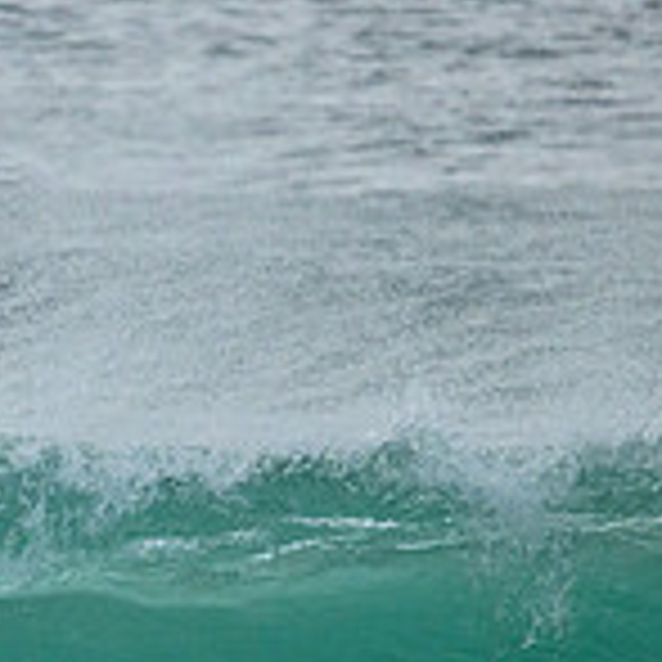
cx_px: -423
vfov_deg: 1.1
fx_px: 34142
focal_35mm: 1578
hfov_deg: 1.1
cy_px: 664
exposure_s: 1/2000
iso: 4000
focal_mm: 470
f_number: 10
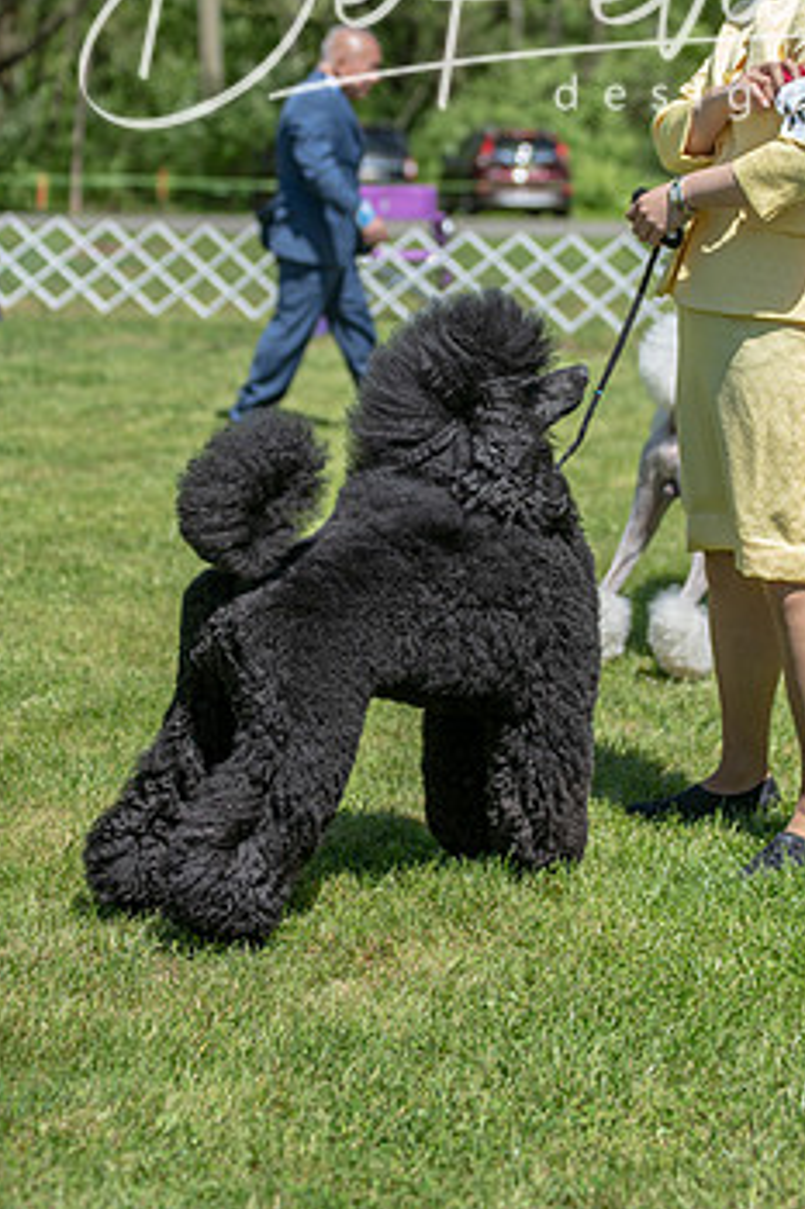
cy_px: 435
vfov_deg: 22.6
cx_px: 466
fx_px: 3022
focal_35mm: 90
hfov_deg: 15.2
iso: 160
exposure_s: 1/1000
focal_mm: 70
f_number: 4
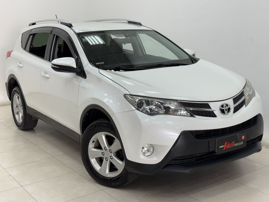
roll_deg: +1.6
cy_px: 101
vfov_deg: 30.3
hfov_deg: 39.7
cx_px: 134
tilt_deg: -11.1
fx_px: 373
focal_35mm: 48
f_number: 1.78
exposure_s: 1/120
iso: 100
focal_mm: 6.76
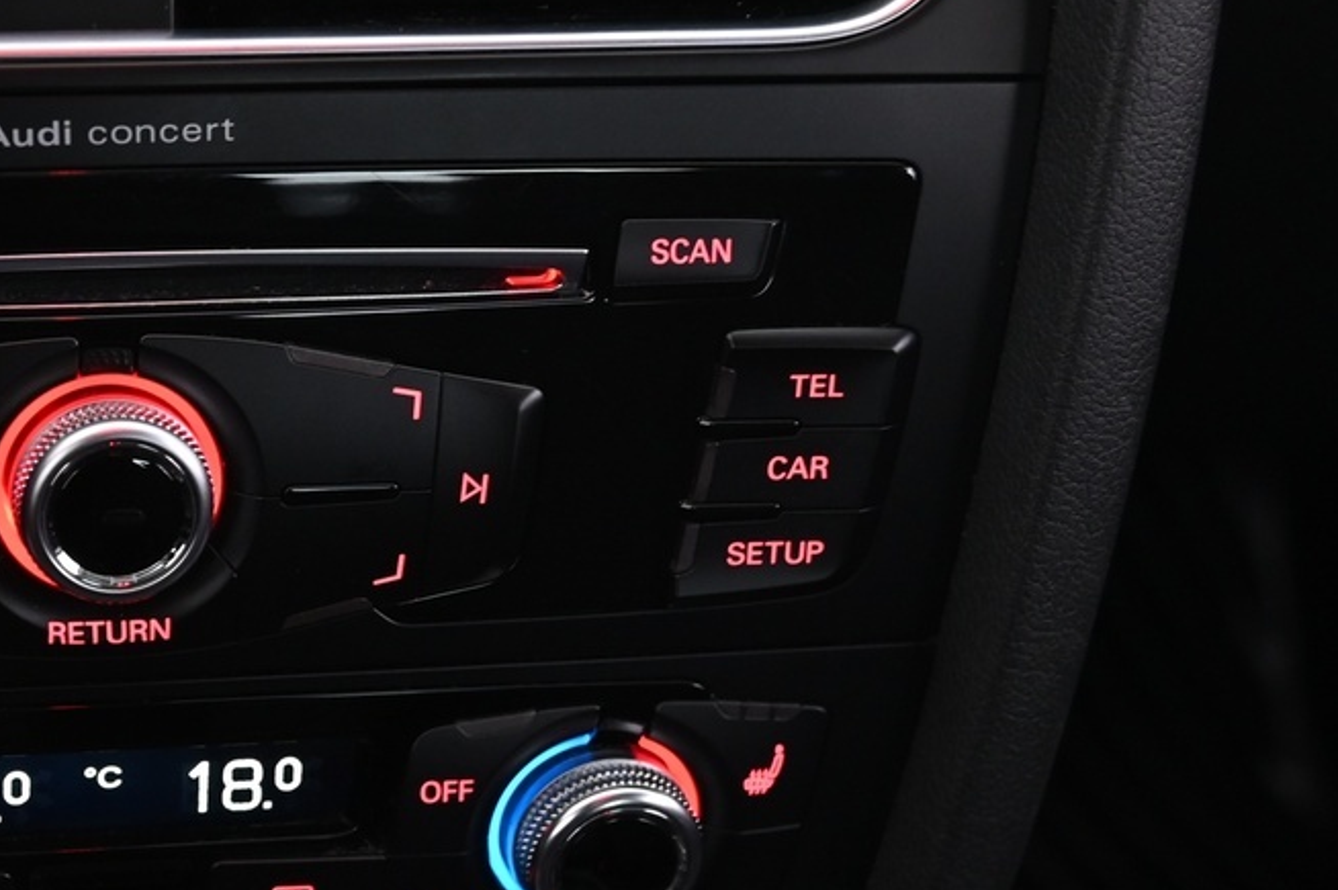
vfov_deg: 17.7
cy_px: 522
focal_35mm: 77
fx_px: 2860
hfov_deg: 25.4
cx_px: 98
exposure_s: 1/13
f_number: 4
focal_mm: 31
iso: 2000
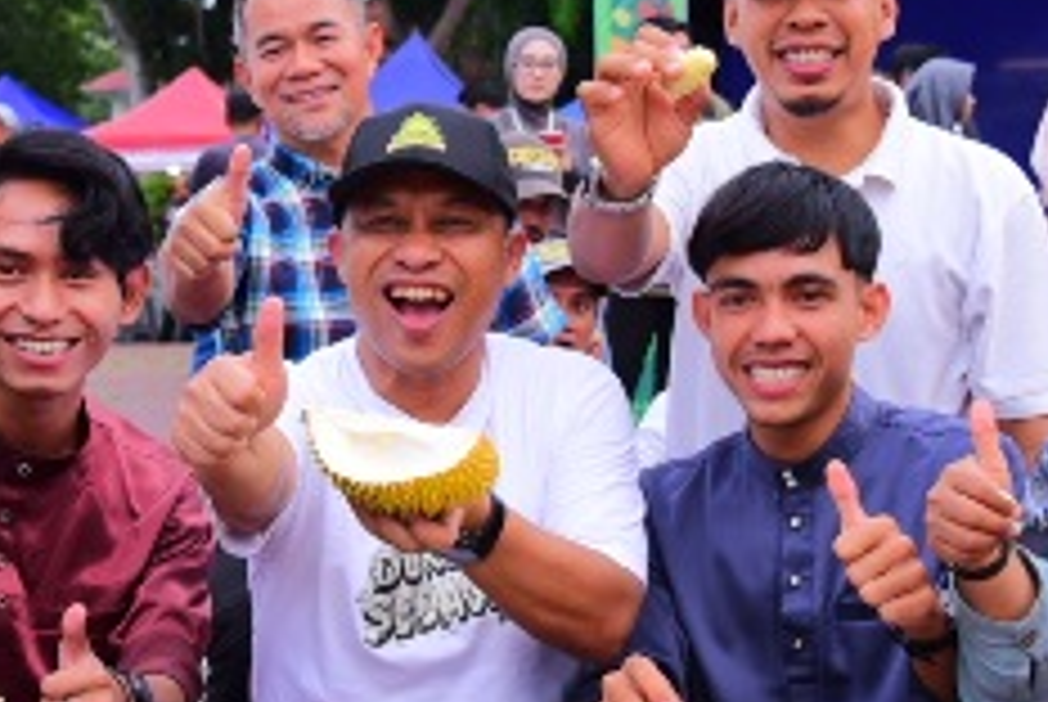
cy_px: 180
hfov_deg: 18.9
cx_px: 387
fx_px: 3148
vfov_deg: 12.7
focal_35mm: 108
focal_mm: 42
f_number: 4.5
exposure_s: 1/320
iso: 640
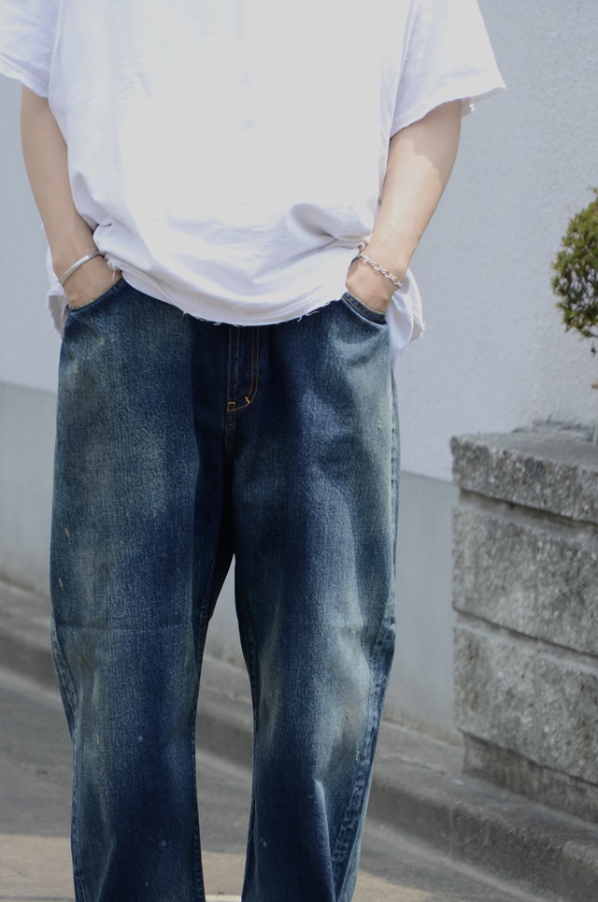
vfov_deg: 8.0
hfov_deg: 5.3
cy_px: 538
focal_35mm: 258
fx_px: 6451
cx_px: 228
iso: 200
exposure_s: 1/320
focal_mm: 110
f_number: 5.6
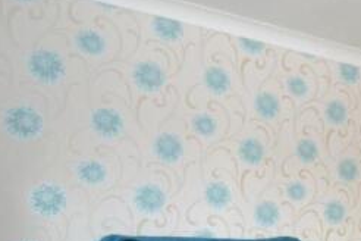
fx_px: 562
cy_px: 289
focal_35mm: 56
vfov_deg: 22.3
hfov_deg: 28.7
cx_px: 476
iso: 3200
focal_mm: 14
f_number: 3.8
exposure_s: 1/60
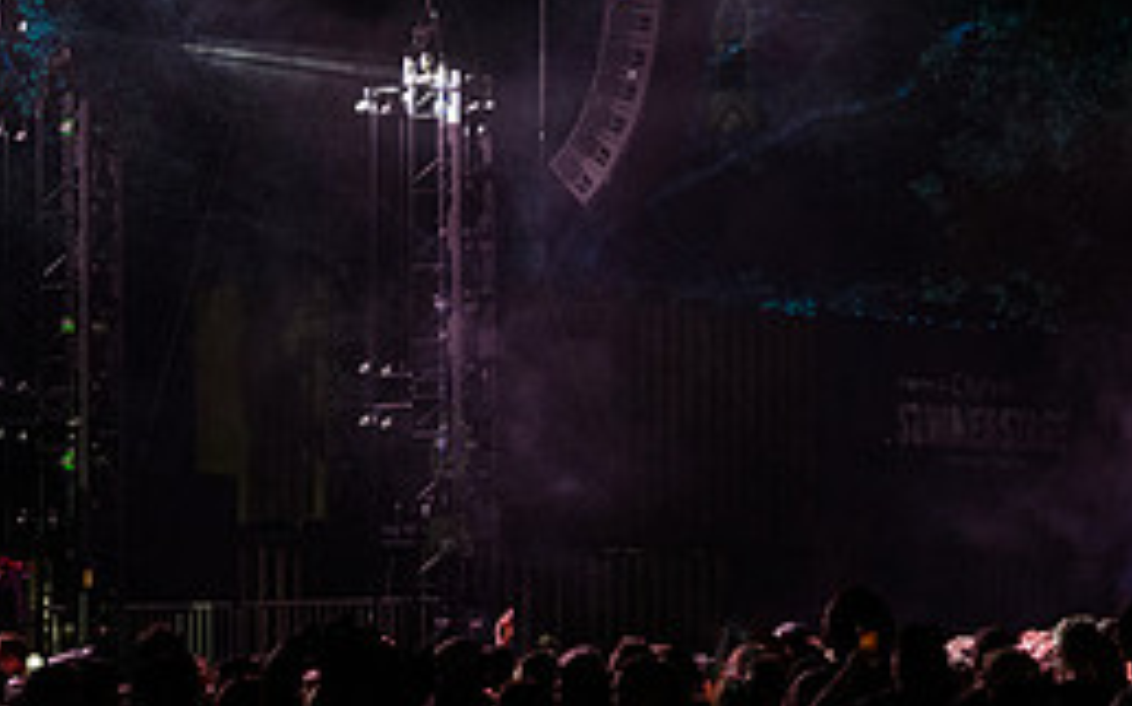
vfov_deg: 9.7
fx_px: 4132
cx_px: -118
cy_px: 691
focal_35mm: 134
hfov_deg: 15.2
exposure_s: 1/250
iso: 6400
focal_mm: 58
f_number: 4
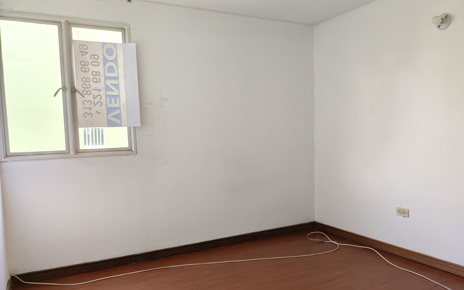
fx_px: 354
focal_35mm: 28
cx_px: 235
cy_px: 164
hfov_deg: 66.5
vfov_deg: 44.4
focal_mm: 4.94
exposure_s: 1/120
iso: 400
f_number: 1.59
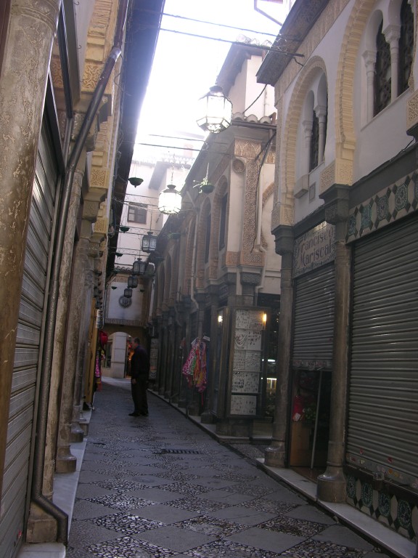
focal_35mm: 35
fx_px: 564
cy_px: 279
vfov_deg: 52.6
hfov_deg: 40.7
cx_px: 209
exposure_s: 1/53.3
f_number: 3.2
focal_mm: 8.9
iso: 50
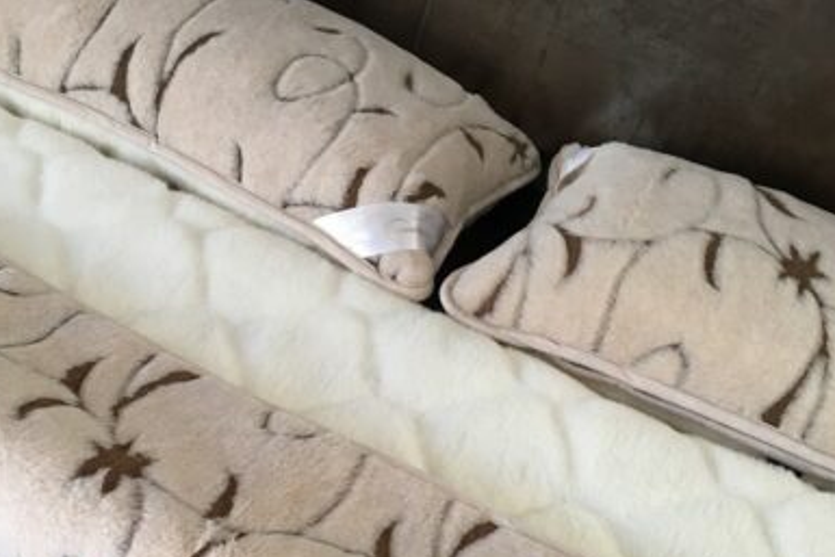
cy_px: 485
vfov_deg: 27.8
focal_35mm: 47
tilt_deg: -46.2
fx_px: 1090
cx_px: 312
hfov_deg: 41.6
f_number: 2.2
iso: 100
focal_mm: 4.15
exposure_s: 1/33
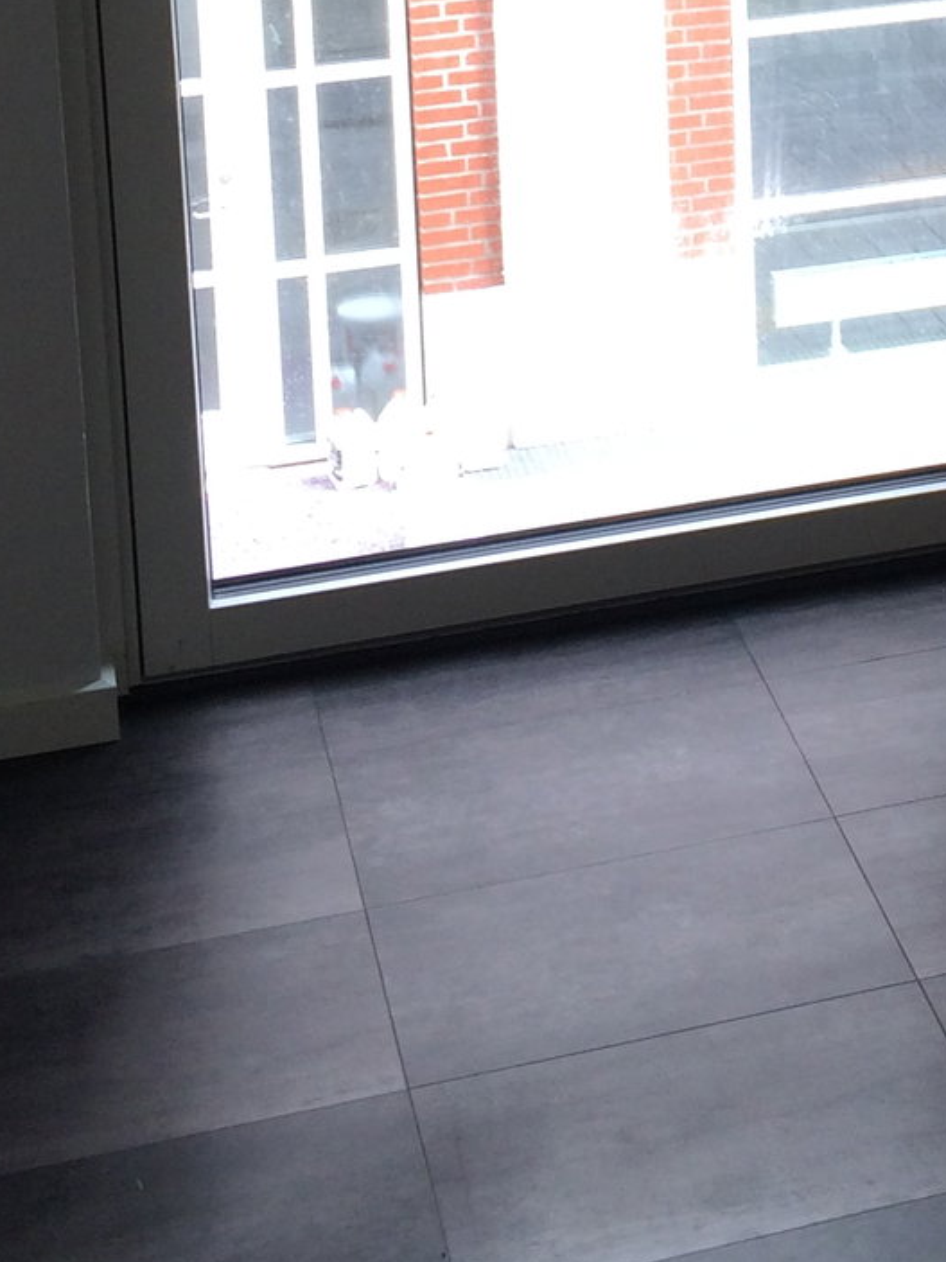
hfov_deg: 16.0
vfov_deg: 20.7
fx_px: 3208
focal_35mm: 88
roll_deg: -0.2
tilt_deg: -11.0
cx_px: 1187
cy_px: -263
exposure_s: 1/100
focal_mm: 4.15
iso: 50
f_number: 2.2
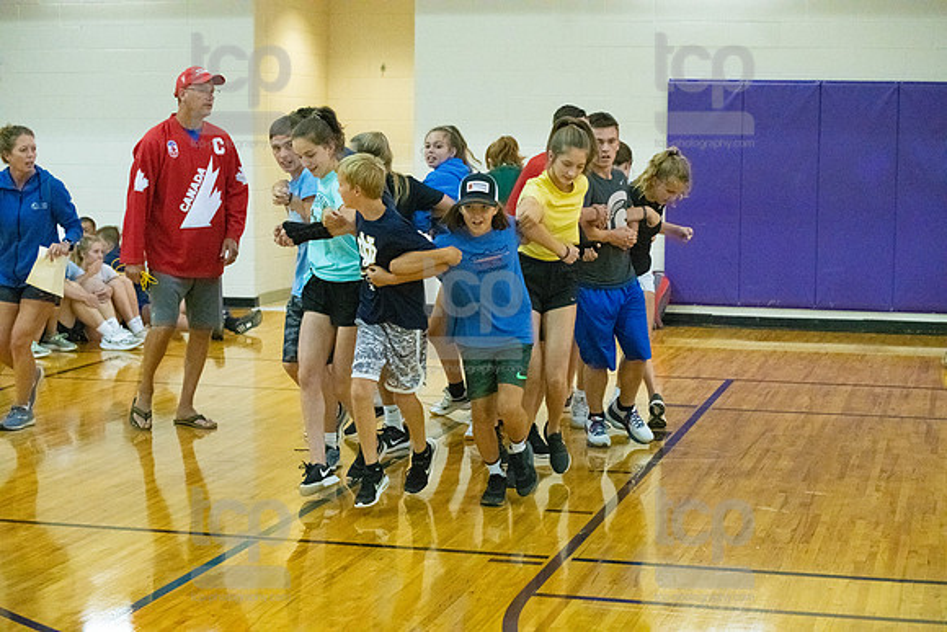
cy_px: 316
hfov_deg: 28.8
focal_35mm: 70
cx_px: 474
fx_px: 1842
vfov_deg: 19.5
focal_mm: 70
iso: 6400
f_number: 4.5
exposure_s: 1/640
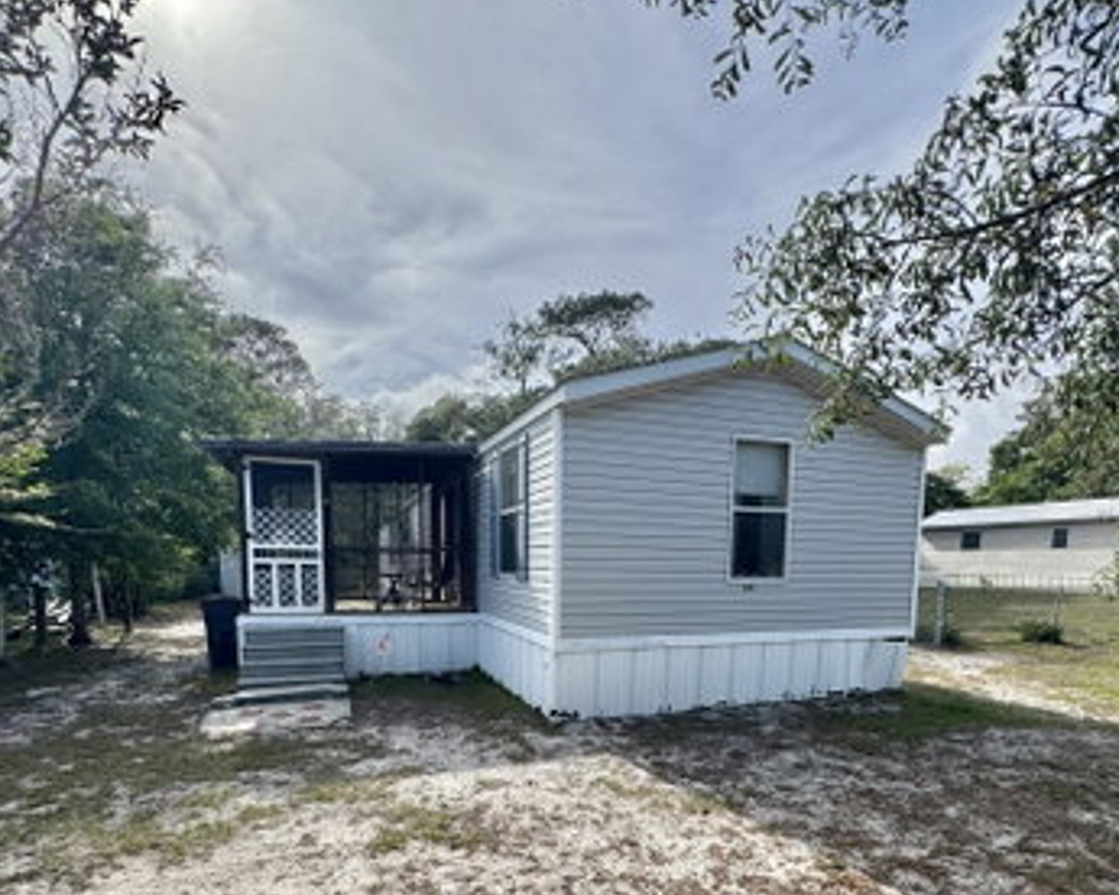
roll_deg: -0.9
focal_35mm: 19
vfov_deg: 67.8
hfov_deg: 83.3
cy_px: 632
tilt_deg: -6.8
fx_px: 629
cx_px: 558
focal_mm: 2.22
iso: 40
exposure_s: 1/1277
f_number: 2.2
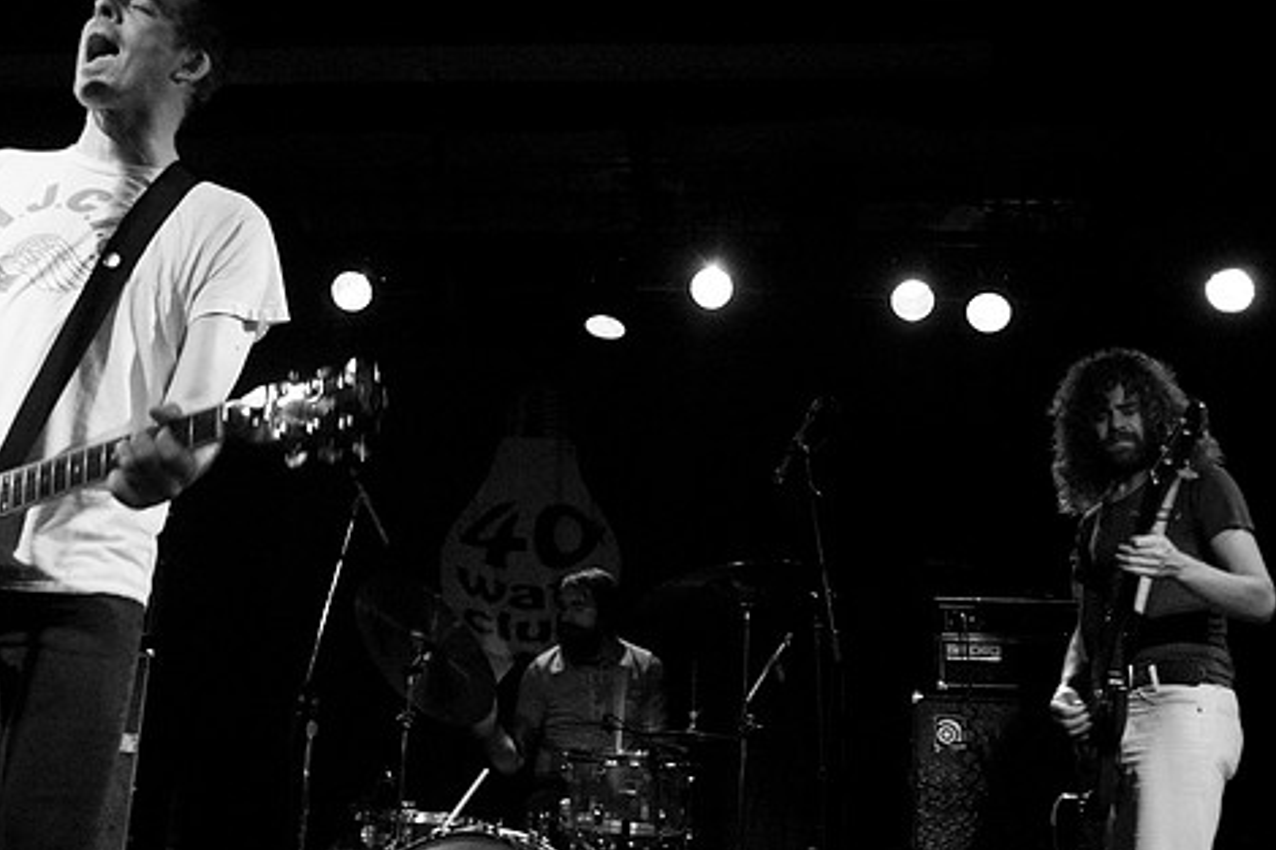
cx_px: 516
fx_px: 1311
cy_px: 394
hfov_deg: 51.6
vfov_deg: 35.9
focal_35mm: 37
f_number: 2.8
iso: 800
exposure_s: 1/40
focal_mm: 20
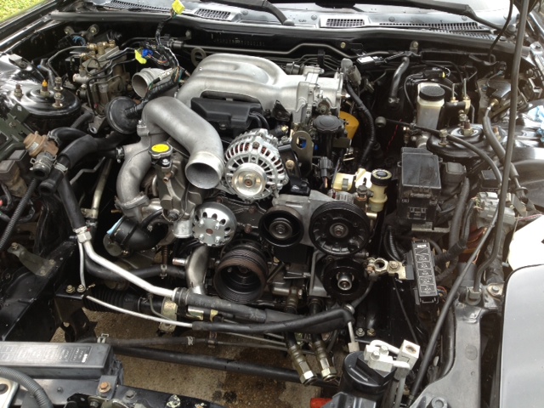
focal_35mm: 35
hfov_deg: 52.6
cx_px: 272
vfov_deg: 40.7
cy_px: 204
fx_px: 550
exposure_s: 1/131
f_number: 2.4
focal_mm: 4.28
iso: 50
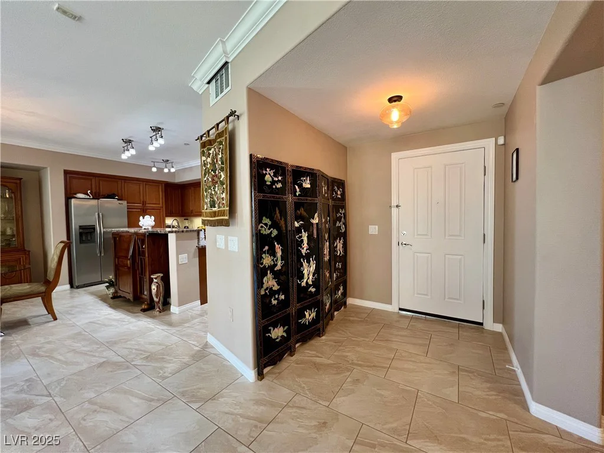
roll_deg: +1.2
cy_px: 226
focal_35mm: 13
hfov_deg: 106.2
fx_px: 227
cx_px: 302
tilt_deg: -2.0
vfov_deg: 89.9
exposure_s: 1/60
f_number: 1.8
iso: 250
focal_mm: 1.57
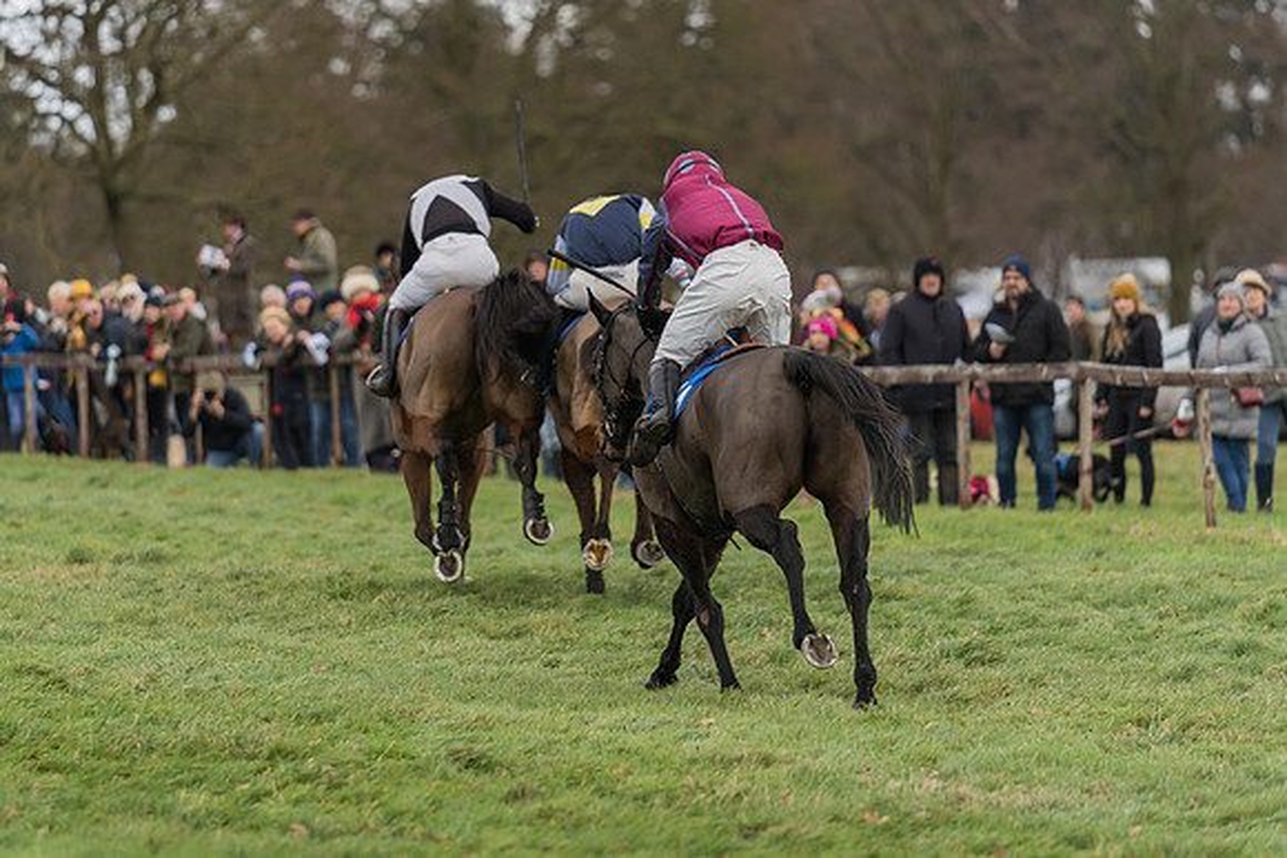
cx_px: 529
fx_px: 9827
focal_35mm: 275
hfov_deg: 7.5
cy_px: 323
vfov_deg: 5.0
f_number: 2.8
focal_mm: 200
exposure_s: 1/1000
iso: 400
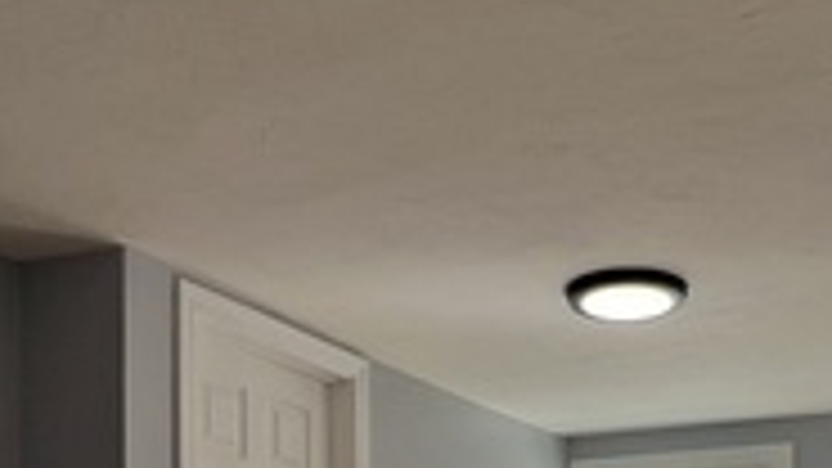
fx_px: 1125
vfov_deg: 20.2
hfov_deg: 39.8
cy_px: 706
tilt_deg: +0.1
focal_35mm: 51
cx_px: 587
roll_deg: +0.2
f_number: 1.8
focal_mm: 1.57
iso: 32
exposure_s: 1/203
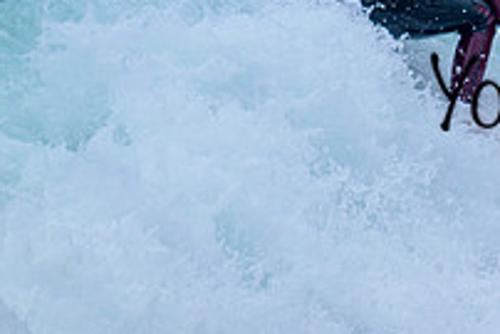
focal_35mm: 1607
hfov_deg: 1.3
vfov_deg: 0.9
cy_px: 71
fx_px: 22335
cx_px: 686
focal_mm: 560
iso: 320
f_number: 8
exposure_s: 1/2000
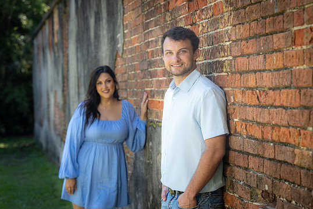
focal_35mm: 89
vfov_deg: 15.4
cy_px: 112
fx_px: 774
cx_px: 164
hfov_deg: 22.8
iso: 100
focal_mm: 82
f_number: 4.5
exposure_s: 1/125
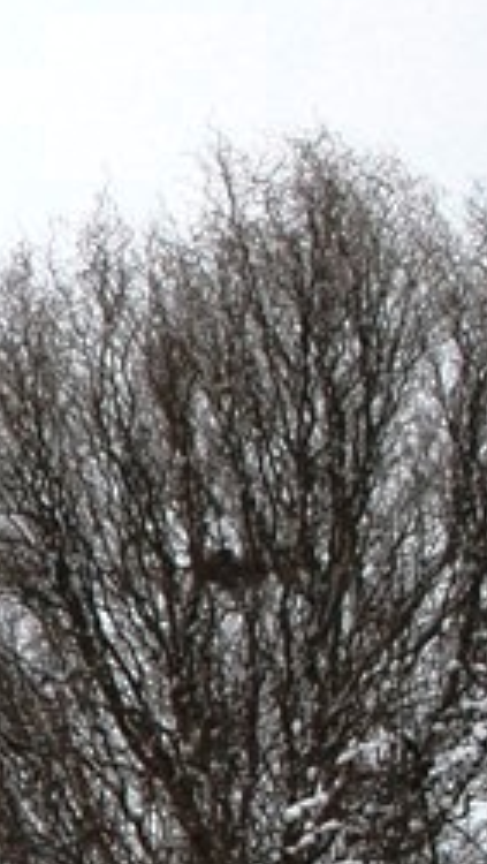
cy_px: 1142
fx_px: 5158
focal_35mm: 225
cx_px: -1116
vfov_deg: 9.4
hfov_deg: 5.1
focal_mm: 35
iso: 320
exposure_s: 1/250
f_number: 10
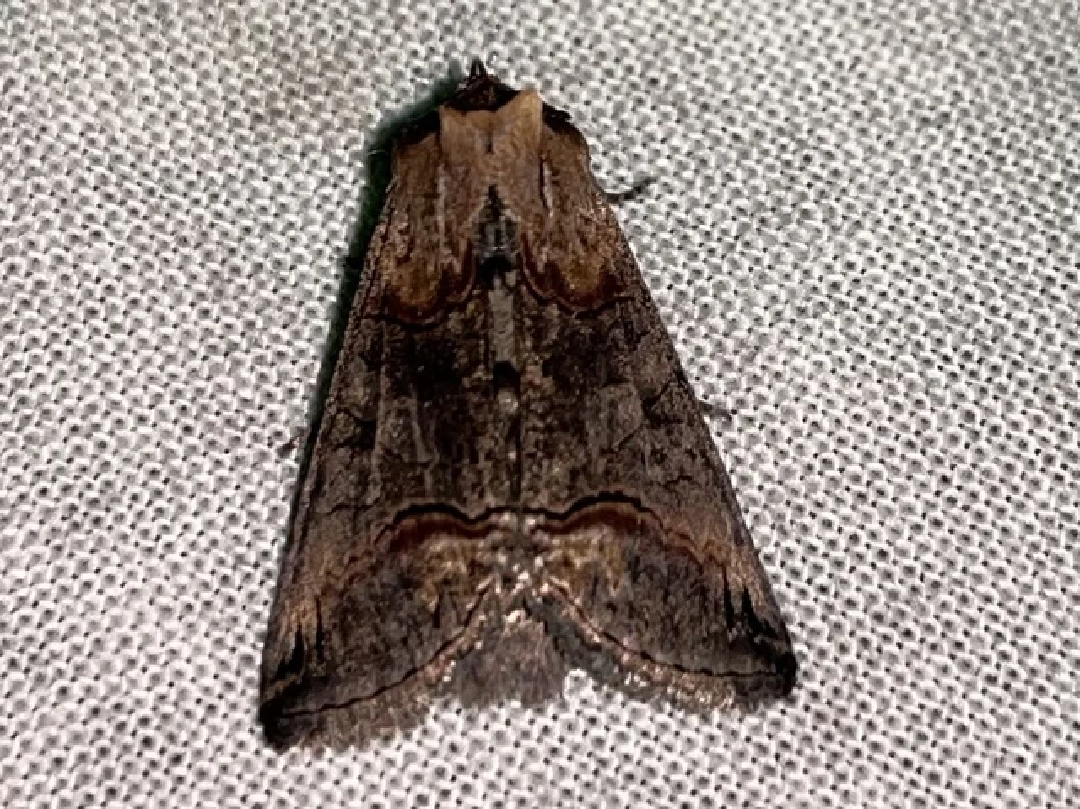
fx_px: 811
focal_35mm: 26
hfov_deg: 67.3
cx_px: 540
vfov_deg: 53.0
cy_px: 404
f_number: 1.6
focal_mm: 5.1
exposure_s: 1/595
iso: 32
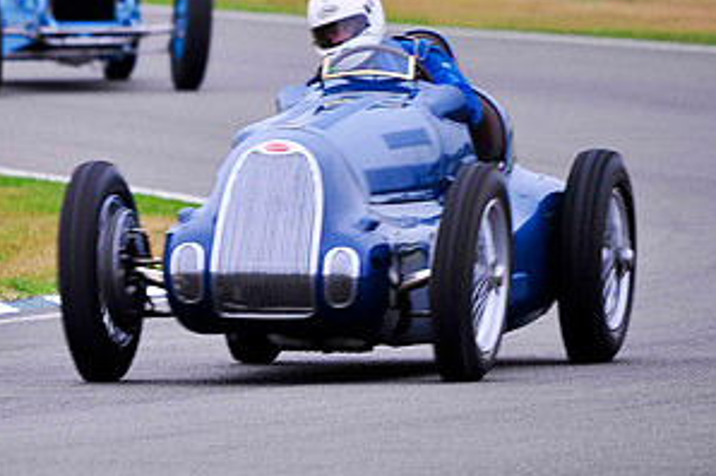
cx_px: 214
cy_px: 291
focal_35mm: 974
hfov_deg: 2.1
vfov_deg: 1.4
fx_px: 19350
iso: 800
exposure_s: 1/250
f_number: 8
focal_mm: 500
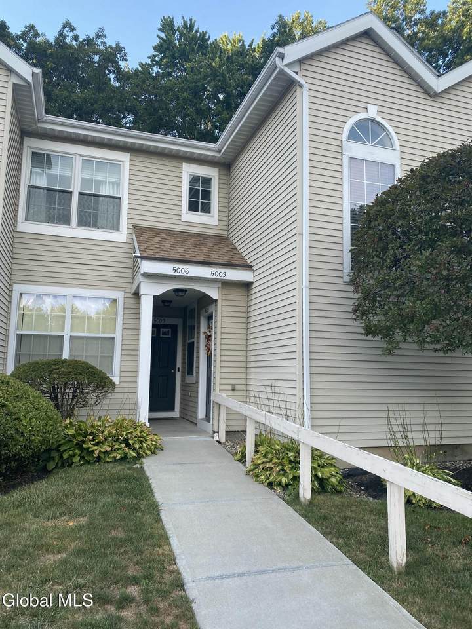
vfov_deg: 67.3
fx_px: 473
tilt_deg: +7.9
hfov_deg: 53.1
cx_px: 236
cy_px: 314
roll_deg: -1.3
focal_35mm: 26
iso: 32
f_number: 1.8
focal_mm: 4.25
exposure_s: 1/339
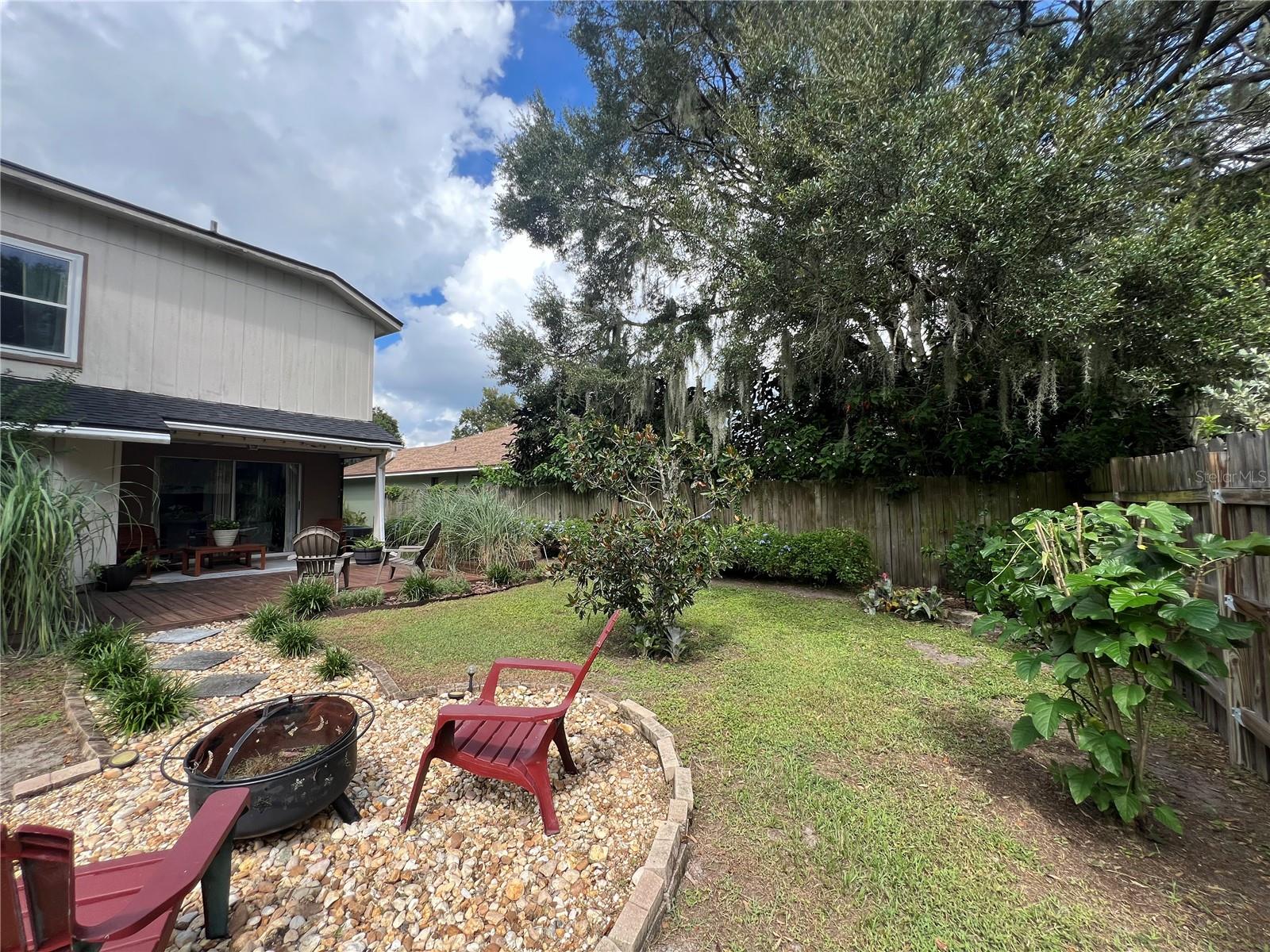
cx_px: 635
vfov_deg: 89.9
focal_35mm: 13
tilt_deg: +2.1
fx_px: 477
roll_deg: +0.2
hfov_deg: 106.2
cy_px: 476
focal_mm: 1.57
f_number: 1.8
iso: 32
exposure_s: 1/626
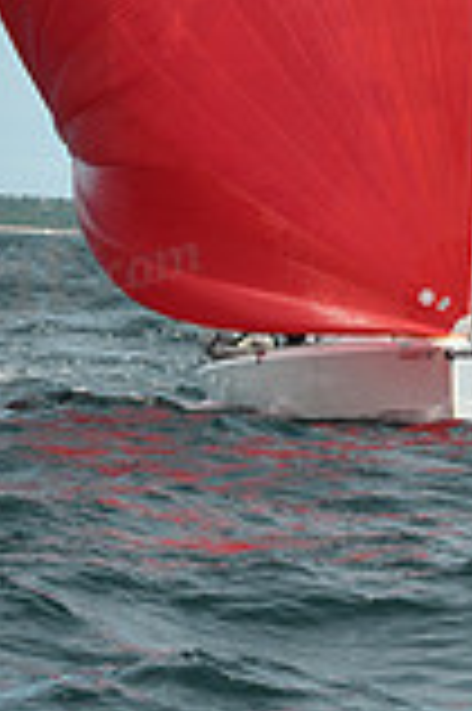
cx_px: 434
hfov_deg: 3.3
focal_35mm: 411
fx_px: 8100
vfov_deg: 5.0
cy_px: -432
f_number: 9
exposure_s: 1/1250
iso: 320
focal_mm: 112
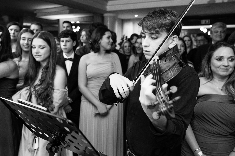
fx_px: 196
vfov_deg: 43.6
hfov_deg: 61.9
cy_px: 79
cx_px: 117
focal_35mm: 30
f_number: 3.5
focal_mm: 27
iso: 1000
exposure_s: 1/80
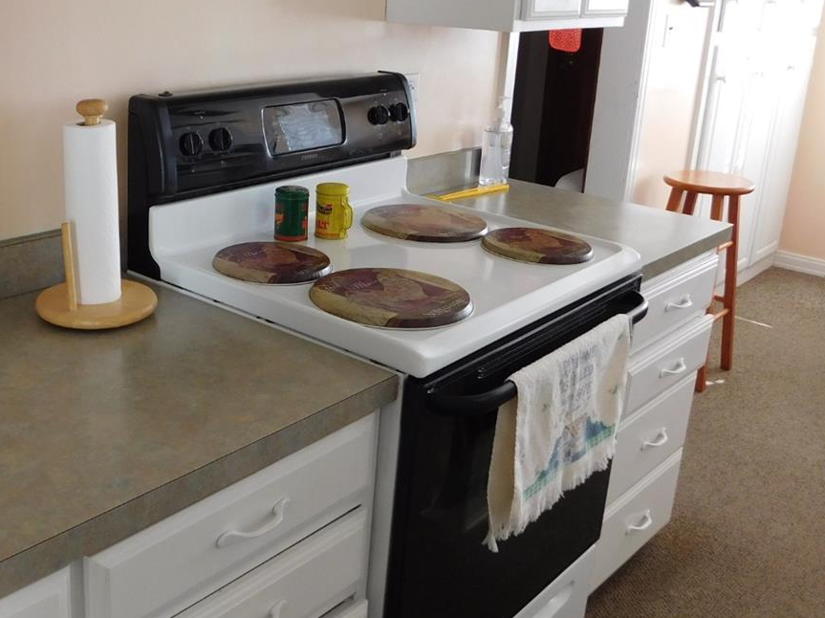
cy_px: 233
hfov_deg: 45.8
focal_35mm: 40
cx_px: 249
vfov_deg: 35.7
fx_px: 953
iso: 125
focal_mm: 4
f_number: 3
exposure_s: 1/50
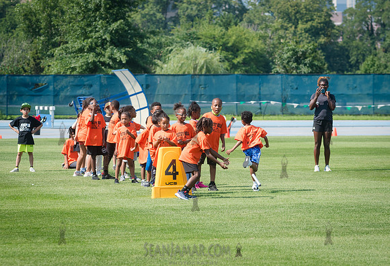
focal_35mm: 197
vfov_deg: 7.1
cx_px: 232
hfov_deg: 10.4
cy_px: 149
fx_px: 2148
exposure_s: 1/1600
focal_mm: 135
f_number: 5
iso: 400
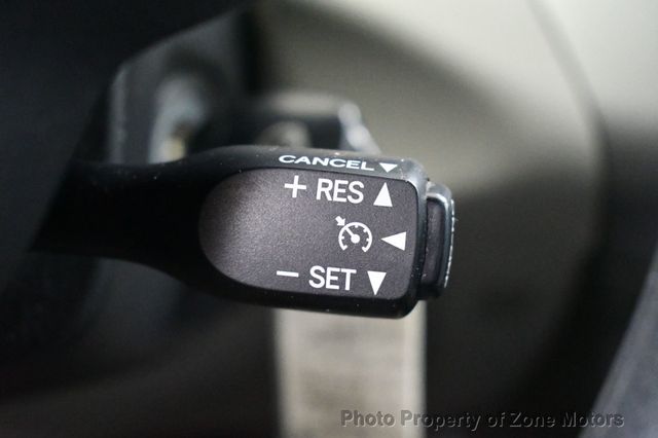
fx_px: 1260
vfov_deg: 19.7
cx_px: 329
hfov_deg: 29.3
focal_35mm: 69
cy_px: 219
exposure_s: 1/50
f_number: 5.3
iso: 12800
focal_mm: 46
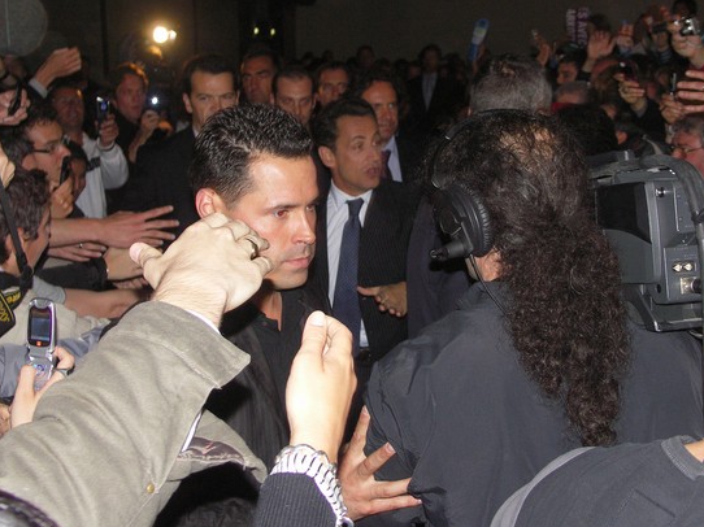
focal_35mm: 26
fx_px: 529
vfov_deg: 53.0
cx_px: 390
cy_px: 248
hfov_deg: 67.1
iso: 200
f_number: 3.2
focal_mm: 10.1
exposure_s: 1/50
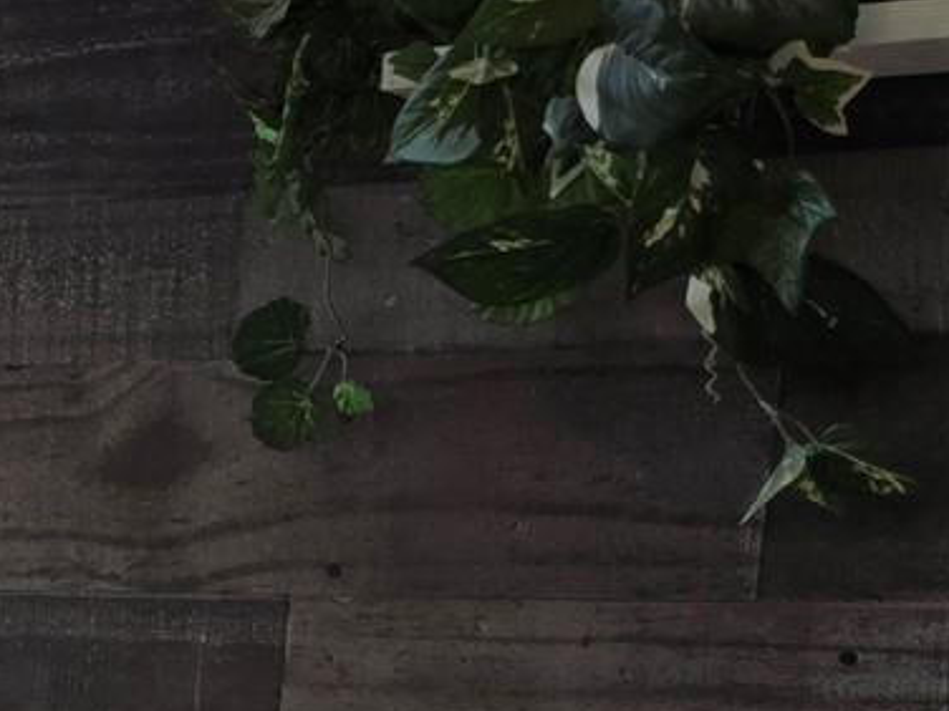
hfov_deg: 16.6
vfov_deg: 14.3
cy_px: 1006
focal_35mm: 98
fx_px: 2687
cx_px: -777
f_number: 1.8
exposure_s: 1/120
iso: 50
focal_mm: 5.4
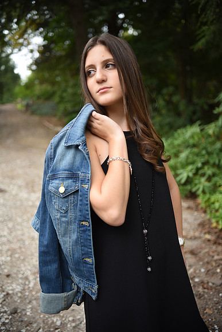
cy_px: 166
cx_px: 111
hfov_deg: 33.4
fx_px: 370
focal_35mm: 40
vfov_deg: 48.4
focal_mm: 40
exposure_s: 1/640
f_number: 2.8
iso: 500
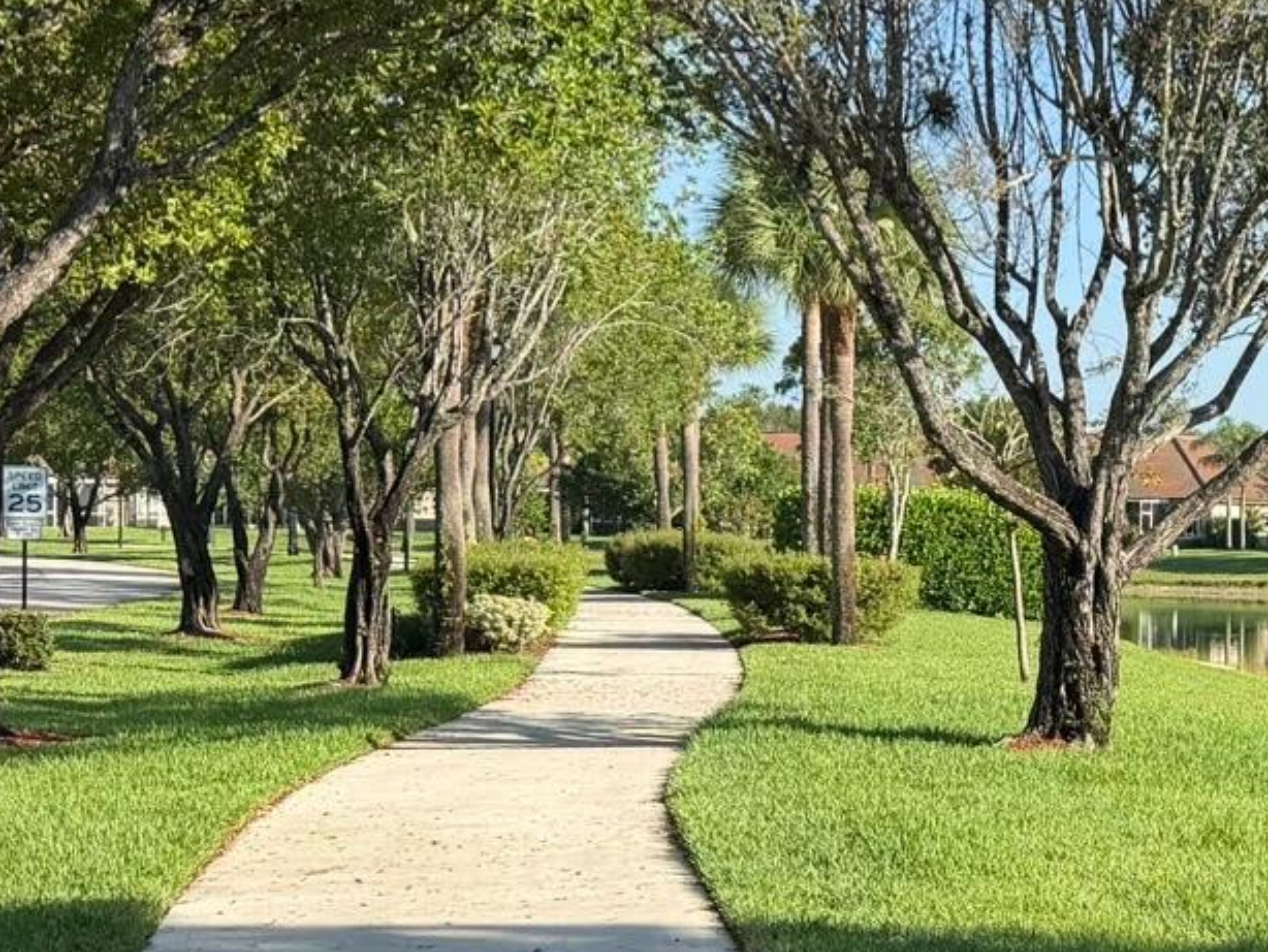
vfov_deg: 18.4
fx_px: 2932
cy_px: 653
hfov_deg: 21.8
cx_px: 1691
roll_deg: +1.9
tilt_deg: -3.0
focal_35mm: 80
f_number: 1.78
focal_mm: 6.76
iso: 80
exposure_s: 1/3425
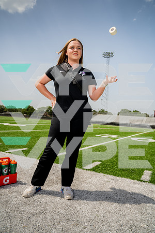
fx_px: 181
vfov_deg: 65.5
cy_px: 116
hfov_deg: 46.4
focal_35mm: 28
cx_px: 78
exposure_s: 1/250
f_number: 8
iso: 100
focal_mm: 28
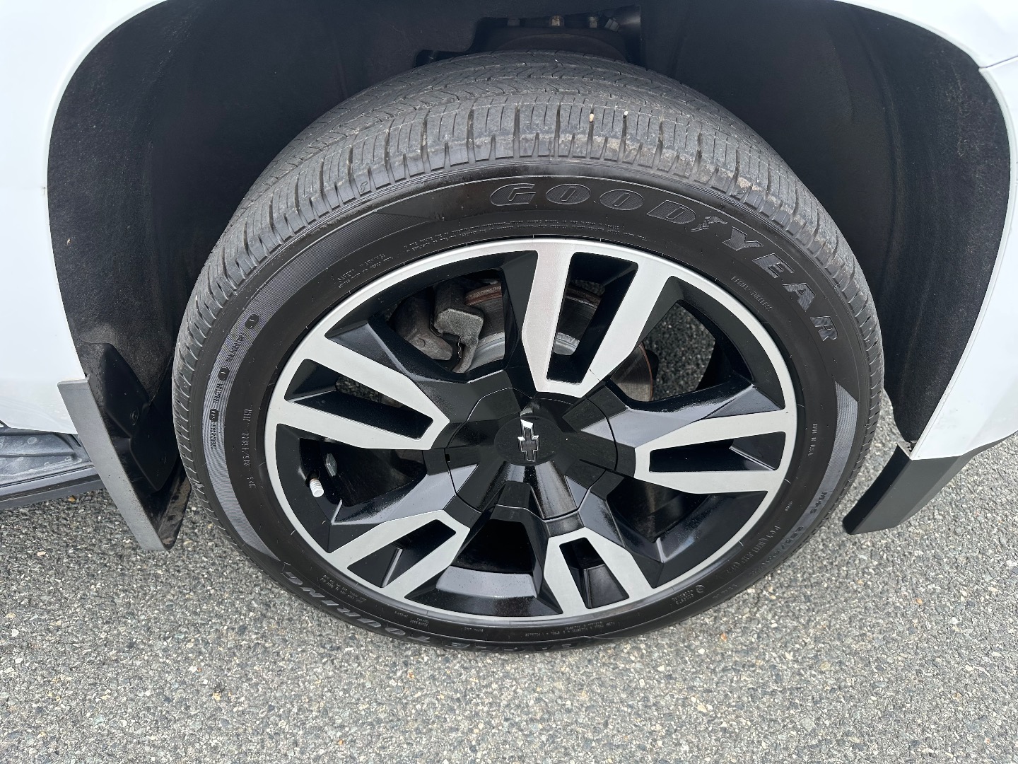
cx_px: 509
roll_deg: -0.6
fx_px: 706
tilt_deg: -38.6
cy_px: 382
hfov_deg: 71.6
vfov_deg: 56.8
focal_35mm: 24
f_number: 1.78
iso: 80
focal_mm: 6.86
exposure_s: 1/411
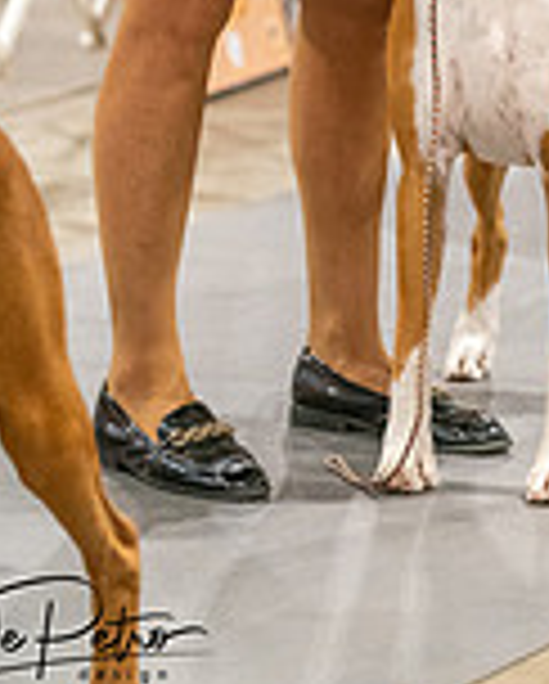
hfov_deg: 3.5
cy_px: -252
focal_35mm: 446
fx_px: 9040
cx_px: 554
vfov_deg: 4.3
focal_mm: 161
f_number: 3.2
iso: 6400
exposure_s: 1/250
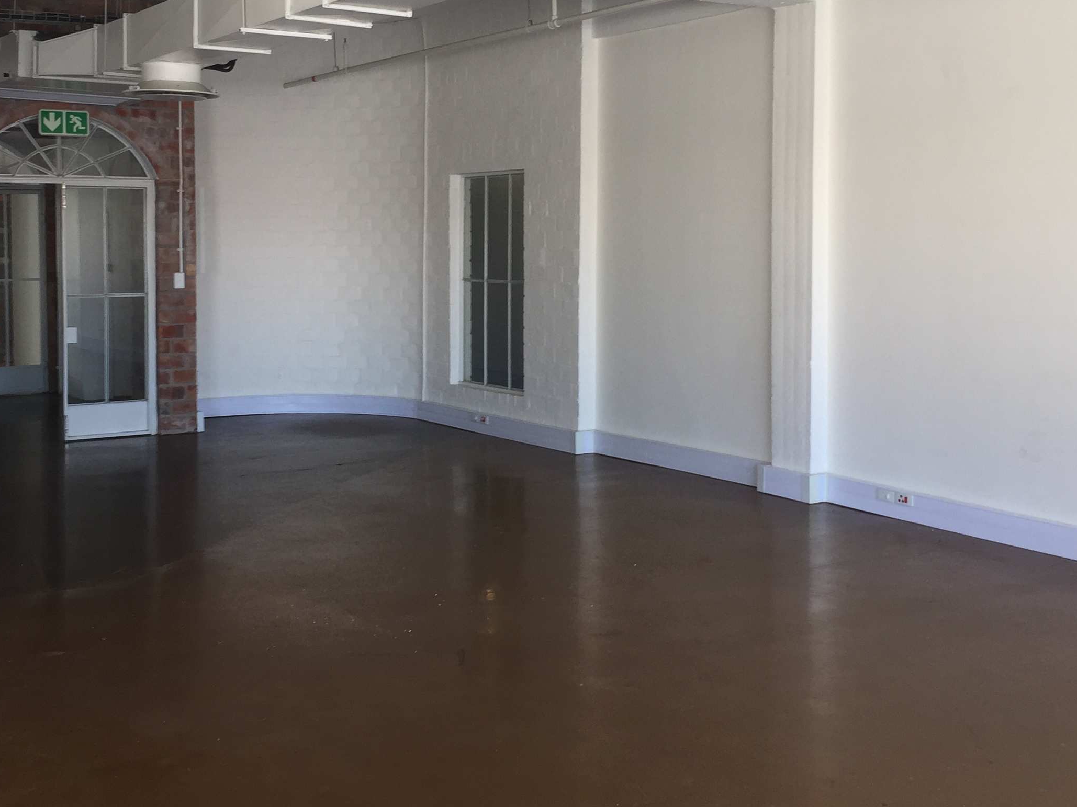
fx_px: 1431
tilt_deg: -2.7
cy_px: 294
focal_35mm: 46
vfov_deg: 31.3
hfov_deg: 41.2
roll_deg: -0.4
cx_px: 488
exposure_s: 1/50
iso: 40
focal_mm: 4.15
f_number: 2.2
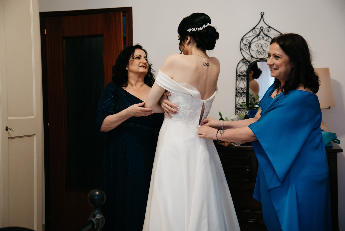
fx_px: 384
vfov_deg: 33.4
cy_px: 116
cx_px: 172
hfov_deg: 48.4
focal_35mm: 40
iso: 640
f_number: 4
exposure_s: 1/60
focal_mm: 40
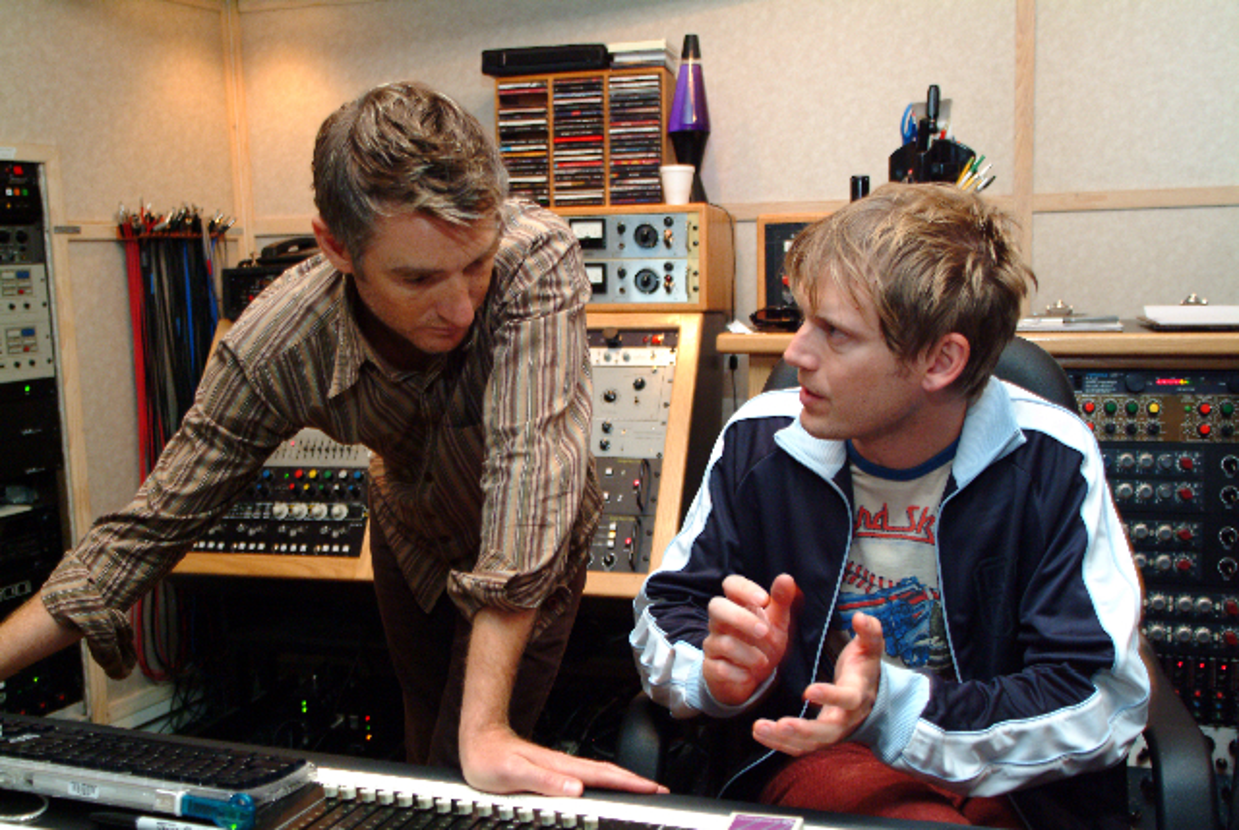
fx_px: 1138
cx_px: 620
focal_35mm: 33
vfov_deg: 40.1
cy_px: 415
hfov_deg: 57.1
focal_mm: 22
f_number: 4
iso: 800
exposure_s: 1/30
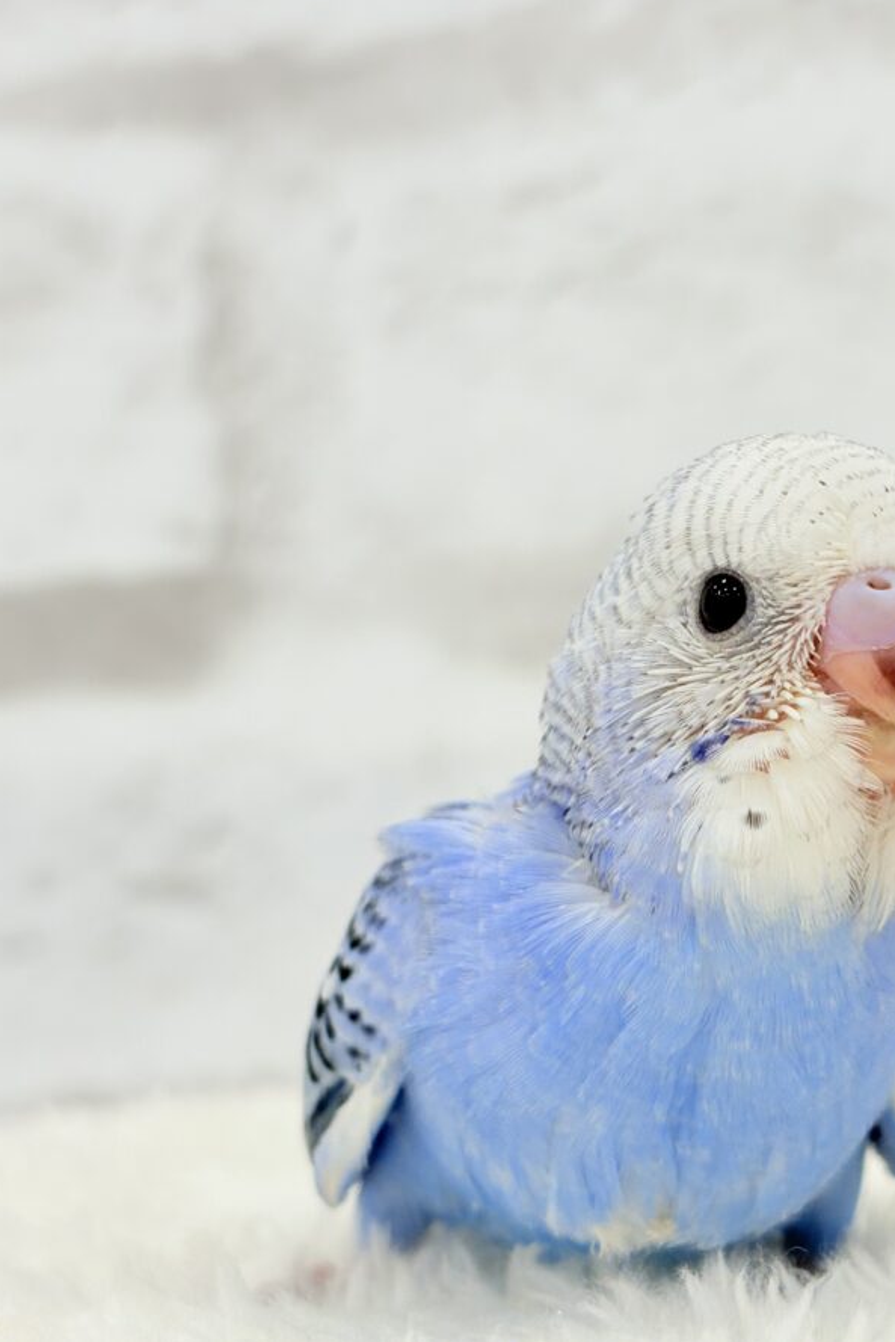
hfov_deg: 18.6
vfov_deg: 27.7
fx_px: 2721
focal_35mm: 73
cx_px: 631
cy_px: 666
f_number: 1.6
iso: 50
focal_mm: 5.96
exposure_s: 1/100
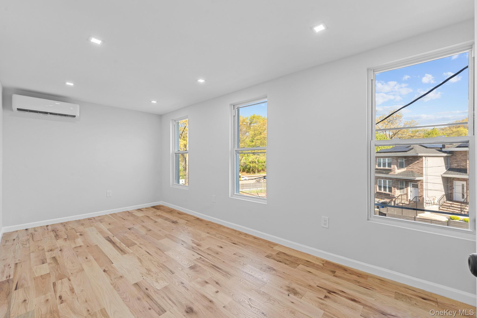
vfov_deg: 81.2
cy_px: 159
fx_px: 185
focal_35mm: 14
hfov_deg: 104.3
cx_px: 238
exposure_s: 1/5
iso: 200
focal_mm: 14
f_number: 10
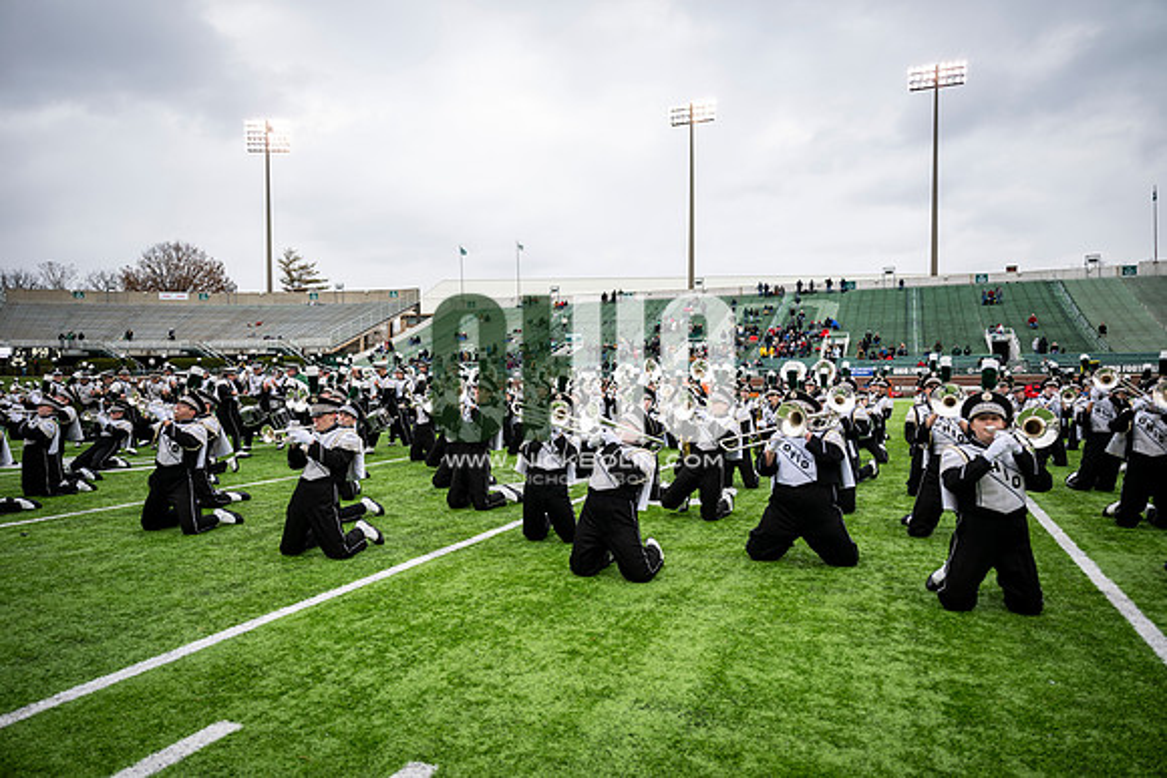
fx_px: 778
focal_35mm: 24
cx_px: 584
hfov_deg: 73.7
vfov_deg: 53.2
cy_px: 389
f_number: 2.8
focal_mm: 24
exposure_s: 1/500
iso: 100
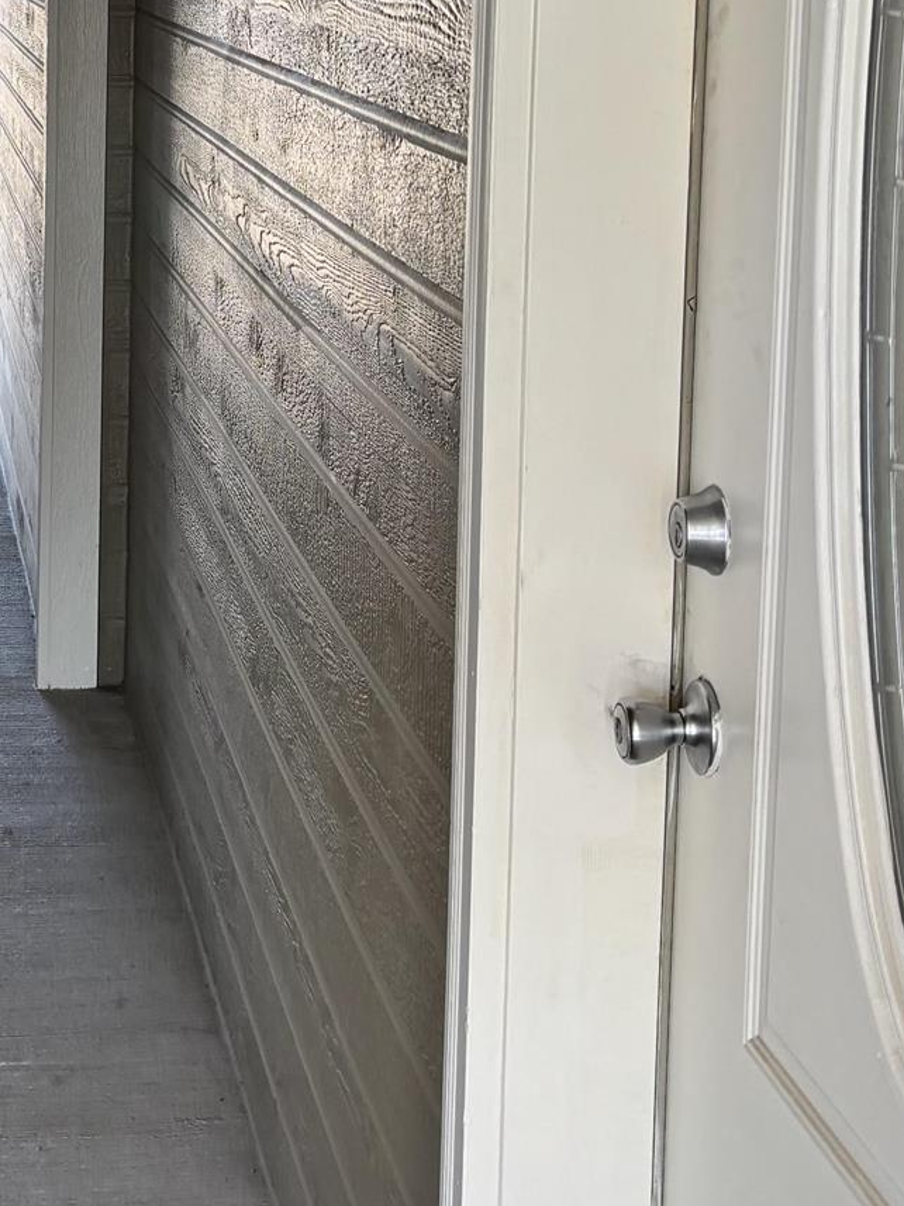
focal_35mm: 70
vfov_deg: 26.8
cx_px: -23
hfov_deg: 20.3
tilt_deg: -6.1
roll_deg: -0.2
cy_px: 125
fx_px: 2437
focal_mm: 5.96
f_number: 1.6
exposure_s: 1/149
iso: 40
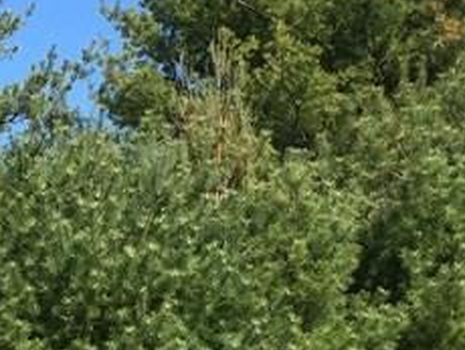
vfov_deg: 11.4
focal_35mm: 129
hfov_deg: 14.6
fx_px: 1735
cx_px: -150
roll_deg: -0.7
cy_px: 338
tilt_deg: +6.5
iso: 32
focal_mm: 4.15
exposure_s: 1/1163
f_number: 2.2
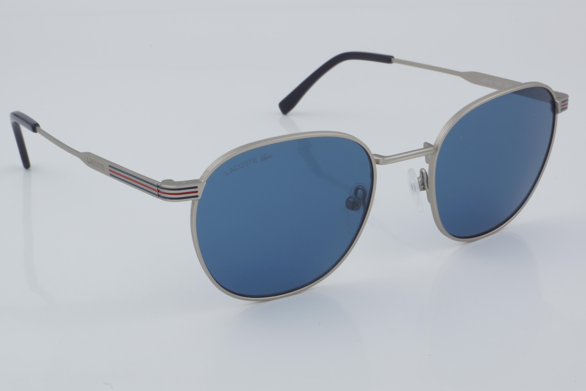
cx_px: 293
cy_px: 196
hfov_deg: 27.0
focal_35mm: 75
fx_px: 1221
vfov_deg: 18.2
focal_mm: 50
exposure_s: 1/4
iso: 100
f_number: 32
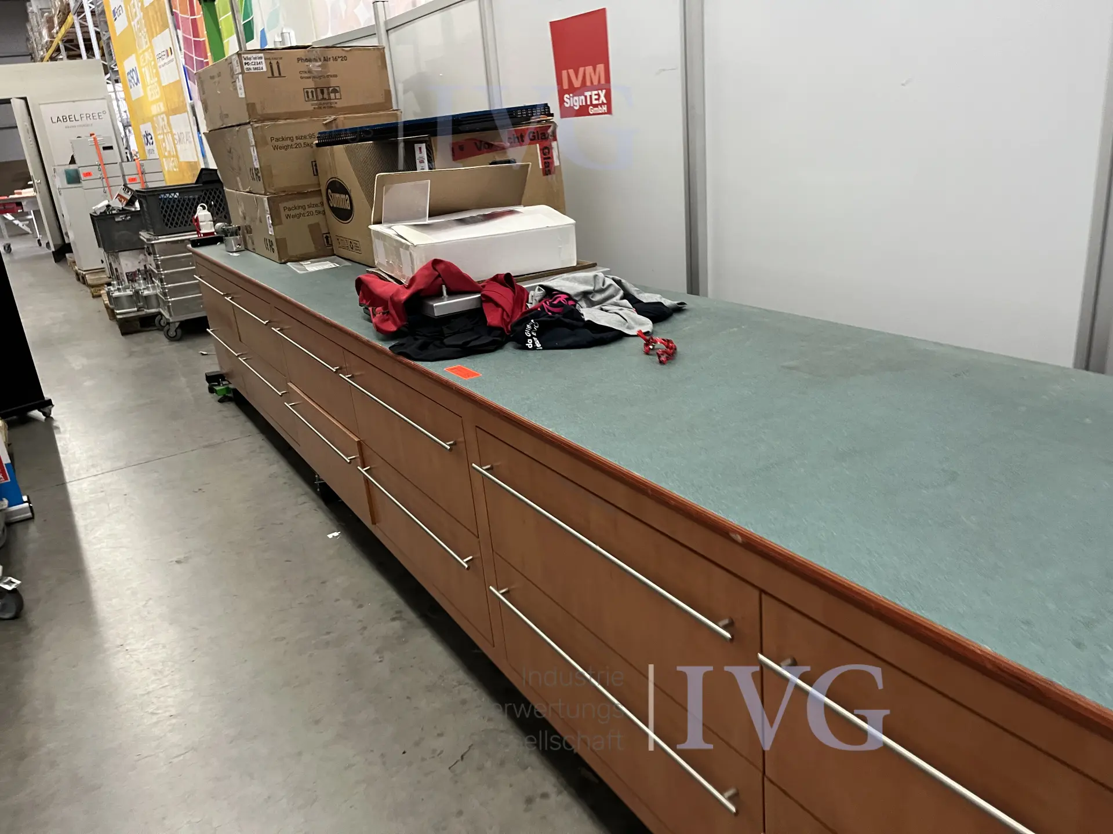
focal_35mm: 26
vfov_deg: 53.1
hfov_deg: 67.3
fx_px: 836
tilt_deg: -22.1
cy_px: 417
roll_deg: +5.8
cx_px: 556
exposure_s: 1/50
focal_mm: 5.1
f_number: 1.6
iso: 250
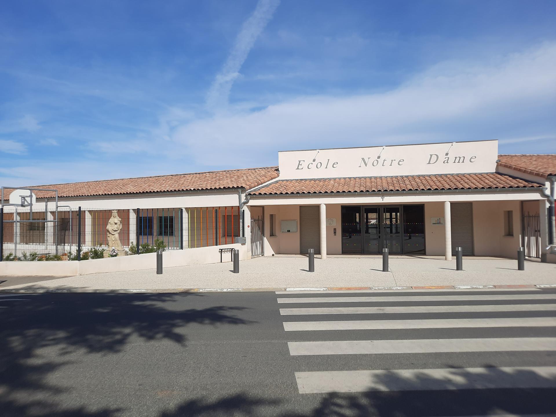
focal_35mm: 25
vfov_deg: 54.9
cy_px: 208
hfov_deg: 69.4
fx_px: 402
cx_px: 278
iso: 32
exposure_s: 1/1686
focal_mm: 4.6
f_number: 2
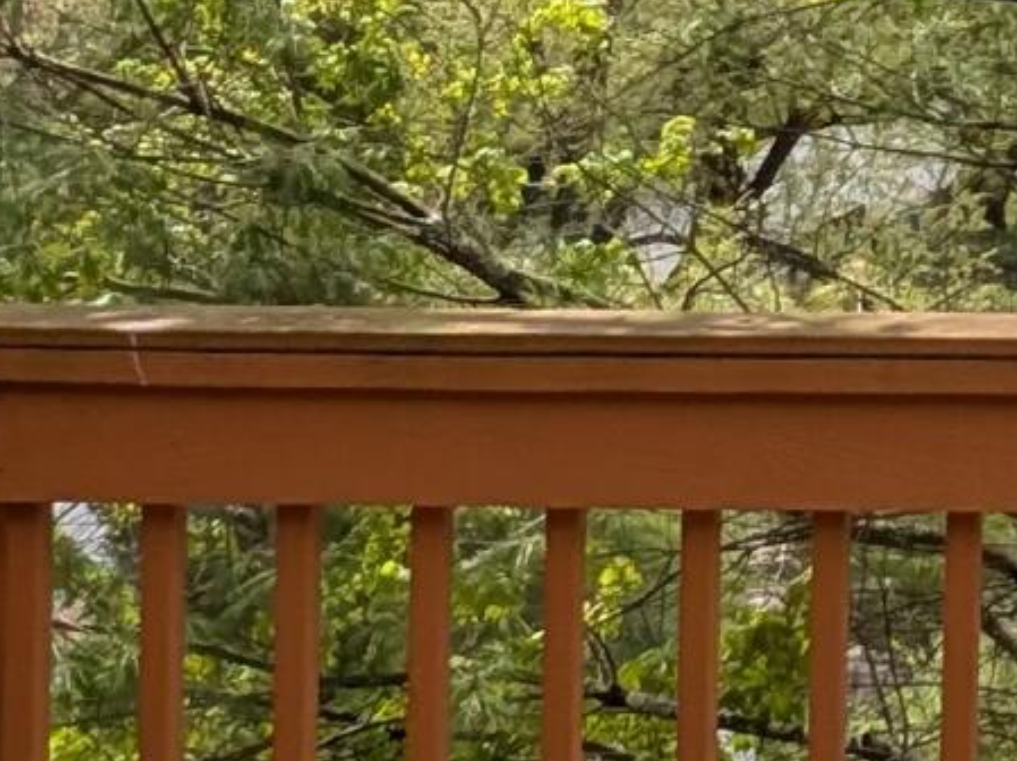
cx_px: 1701
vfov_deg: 13.4
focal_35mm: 107
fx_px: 3141
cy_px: -163
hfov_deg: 16.2
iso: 46
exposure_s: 1/1866
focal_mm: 2.22
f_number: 2.2
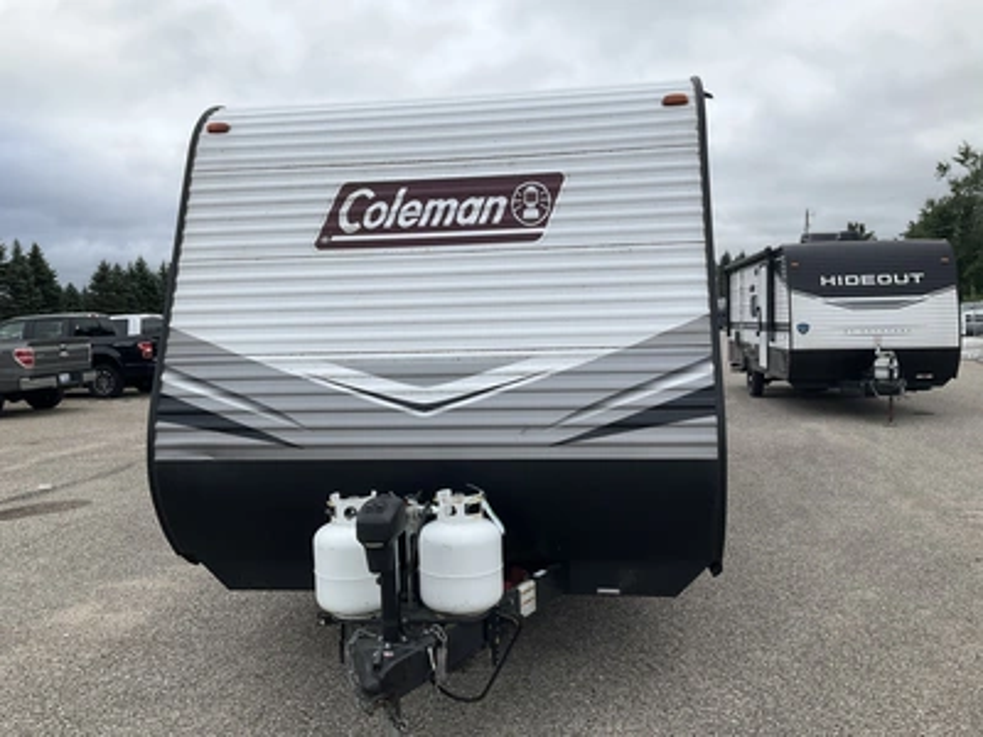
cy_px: 368
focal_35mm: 29
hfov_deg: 61.7
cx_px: 492
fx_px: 824
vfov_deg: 48.2
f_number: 1.8
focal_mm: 3
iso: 25
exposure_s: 1/606
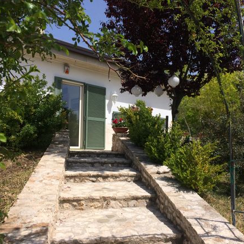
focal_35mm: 35
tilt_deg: +4.6
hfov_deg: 47.2
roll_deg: +0.4
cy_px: 125
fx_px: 279
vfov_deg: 47.2
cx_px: 128
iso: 32
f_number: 2.2
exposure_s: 1/2933
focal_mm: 4.15
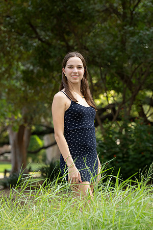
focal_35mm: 200
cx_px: 76
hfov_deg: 6.9
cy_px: 115
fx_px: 1275
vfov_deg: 10.3
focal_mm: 200
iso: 1250
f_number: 8
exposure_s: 1/200
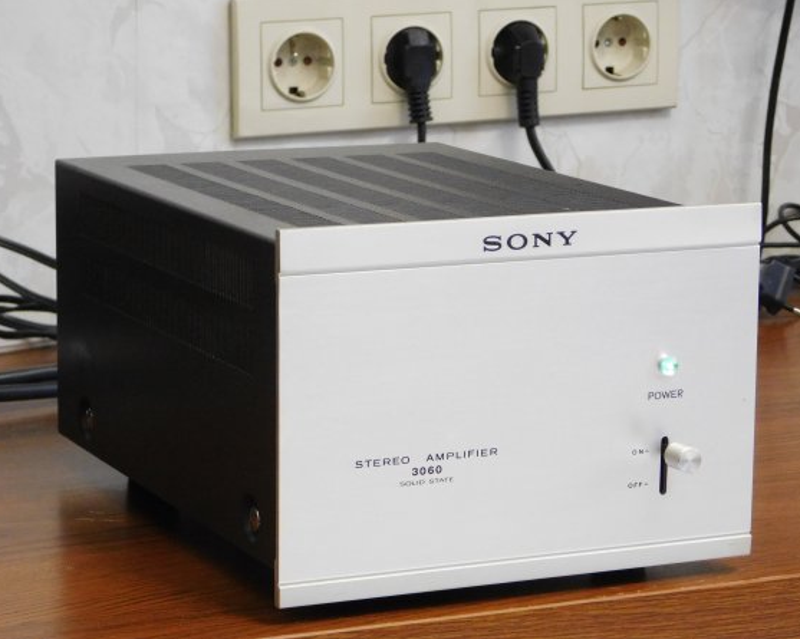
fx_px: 2863
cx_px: 414
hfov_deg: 15.9
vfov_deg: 12.7
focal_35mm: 121
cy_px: 317
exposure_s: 1/25
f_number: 4.8
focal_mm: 20.3
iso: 800
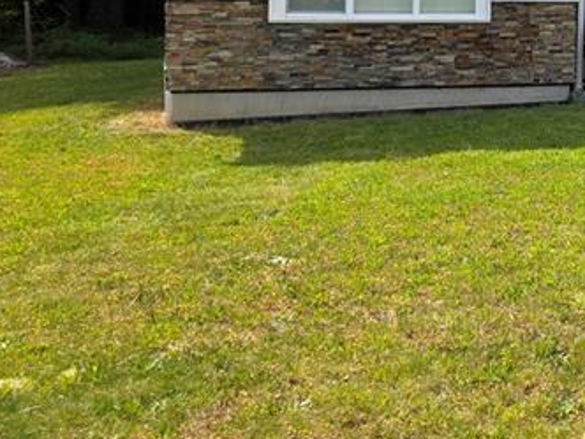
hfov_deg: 23.1
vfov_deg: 20.1
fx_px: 1200
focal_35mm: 71
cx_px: 835
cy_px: -4
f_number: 1.7
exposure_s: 1/3381
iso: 80
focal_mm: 6.3
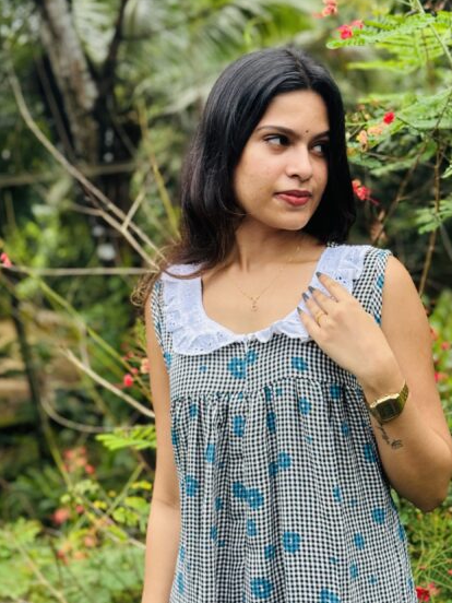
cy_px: 285
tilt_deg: -6.8
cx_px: 271
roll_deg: +3.2
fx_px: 1010
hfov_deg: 25.2
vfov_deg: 33.2
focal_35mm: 58
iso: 64
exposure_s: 1/1094
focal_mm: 6.76
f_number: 1.78
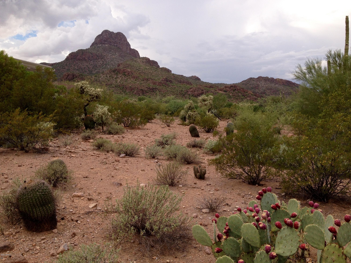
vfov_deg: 40.7
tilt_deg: -4.5
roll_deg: -1.4
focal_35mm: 35
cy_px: 132
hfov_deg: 52.6
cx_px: 176
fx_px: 355
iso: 50
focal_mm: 4.28
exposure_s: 1/1284
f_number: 2.4
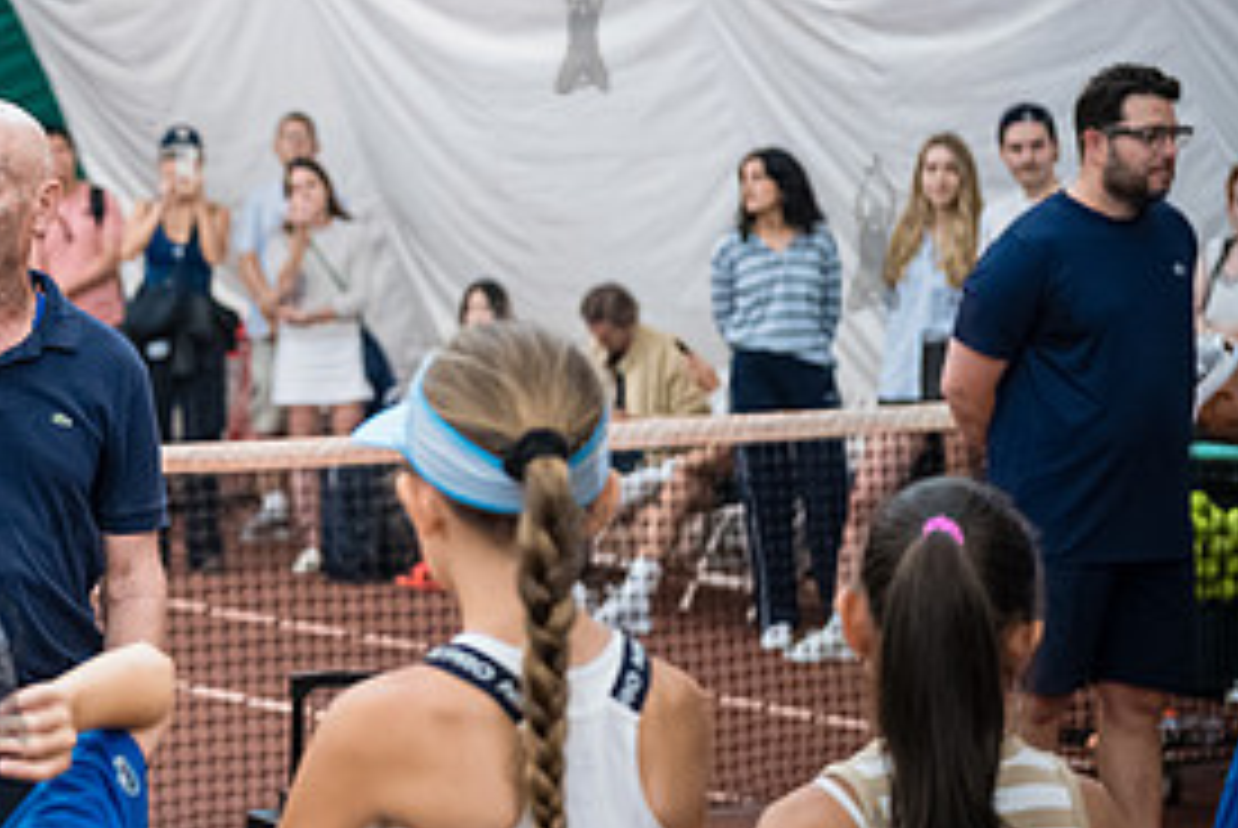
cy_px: 232
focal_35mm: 139
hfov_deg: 14.5
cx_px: 0
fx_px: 4785
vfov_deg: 9.9
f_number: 3.5
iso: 6400
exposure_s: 1/400
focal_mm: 66
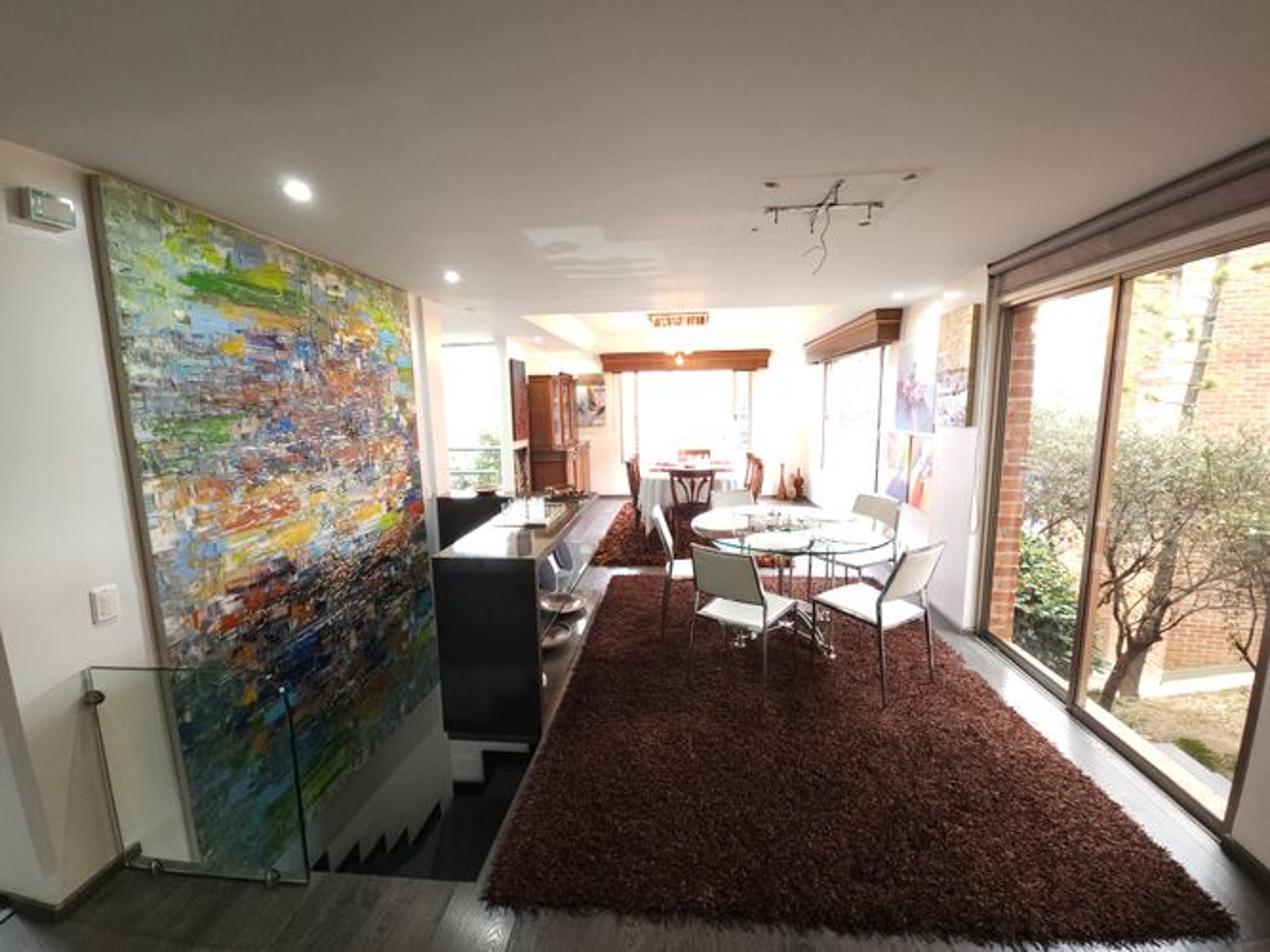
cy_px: 476
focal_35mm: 13
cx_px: 635
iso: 160
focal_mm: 2.2
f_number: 2.2
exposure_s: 1/30
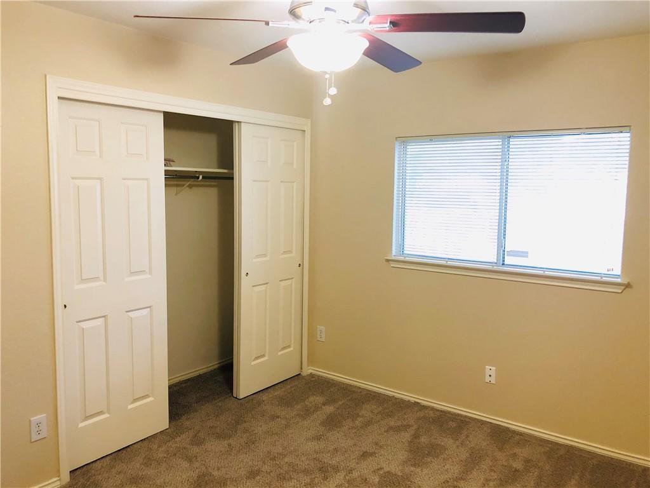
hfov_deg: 63.4
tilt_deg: -7.2
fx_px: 526
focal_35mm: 28
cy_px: 244
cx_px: 325
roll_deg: -0.7
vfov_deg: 49.7
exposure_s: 1/13
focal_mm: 3.99
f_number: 1.8
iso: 100
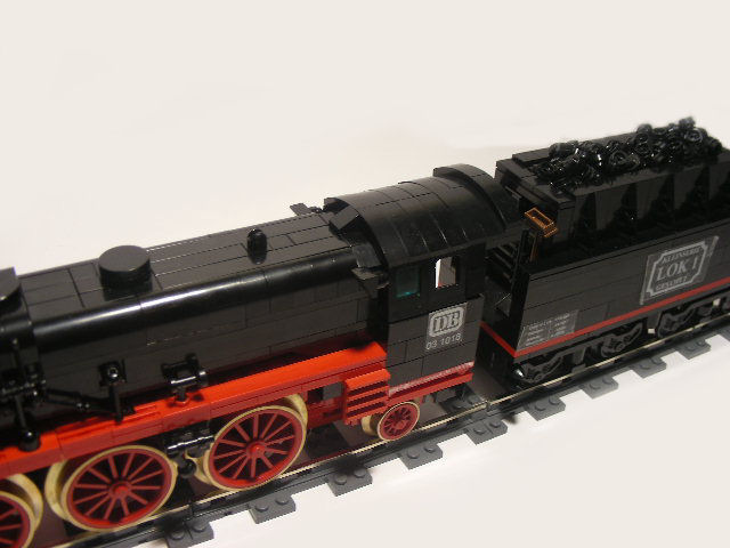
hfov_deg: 49.0
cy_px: 274
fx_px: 801
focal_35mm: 38
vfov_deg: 37.7
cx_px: 365
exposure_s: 1/46
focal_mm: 6.3
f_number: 3.5
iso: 50
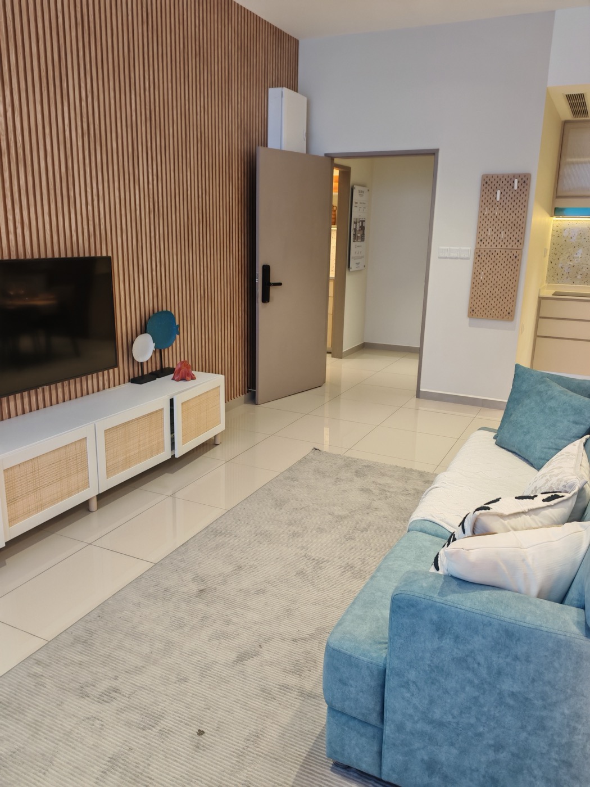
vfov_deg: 65.3
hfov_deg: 51.4
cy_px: 394
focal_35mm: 27
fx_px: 614
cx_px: 295
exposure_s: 1/100
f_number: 2
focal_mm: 6.83
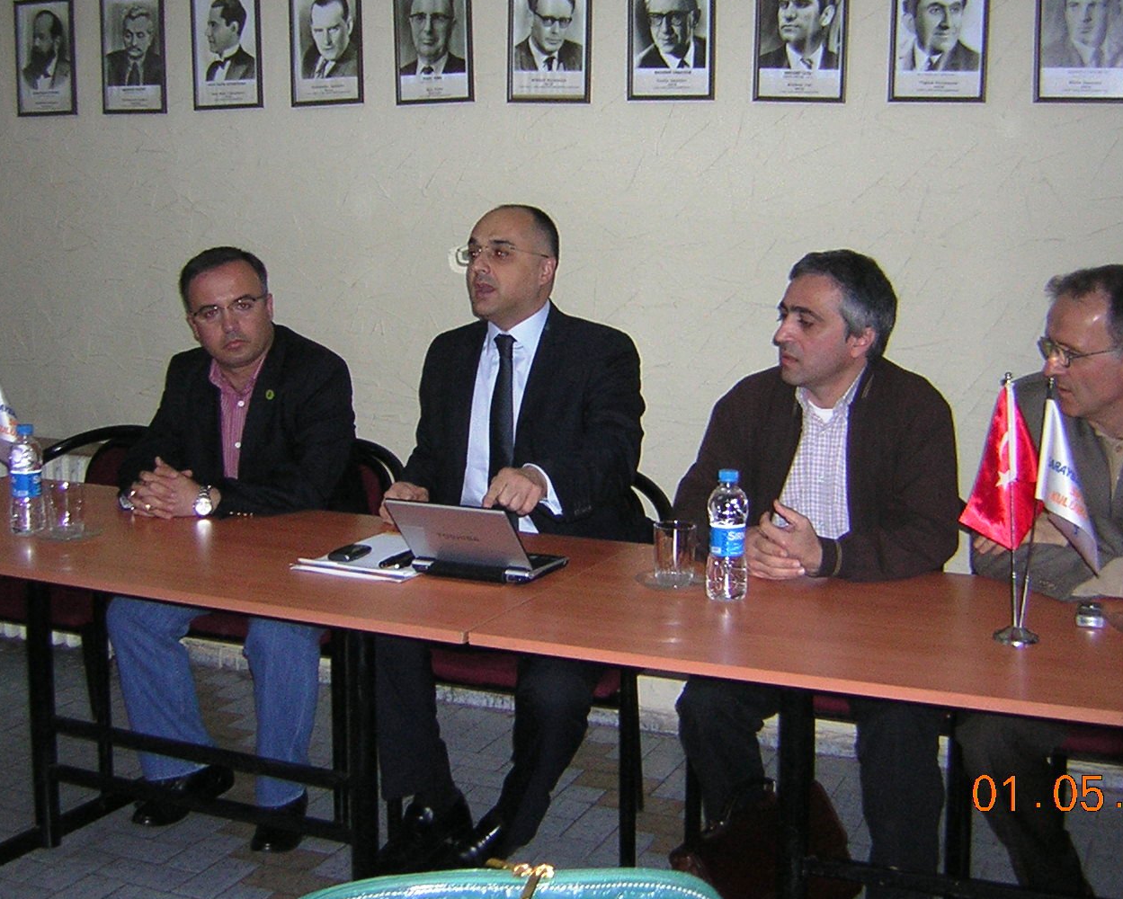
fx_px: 1496
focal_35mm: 45
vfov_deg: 33.4
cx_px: 617
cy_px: 367
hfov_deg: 41.1
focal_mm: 4.7
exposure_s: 1/60.1
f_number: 2.6
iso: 92
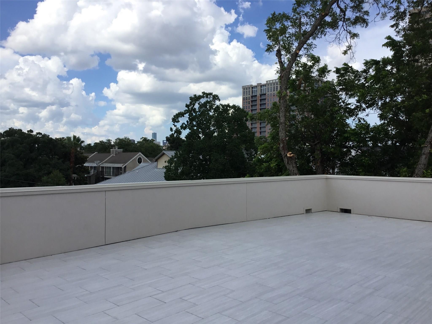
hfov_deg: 58.4
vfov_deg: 45.4
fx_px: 387
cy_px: 162
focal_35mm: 31
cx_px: 216
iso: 25
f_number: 2.4
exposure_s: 1/1235
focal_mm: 3.3
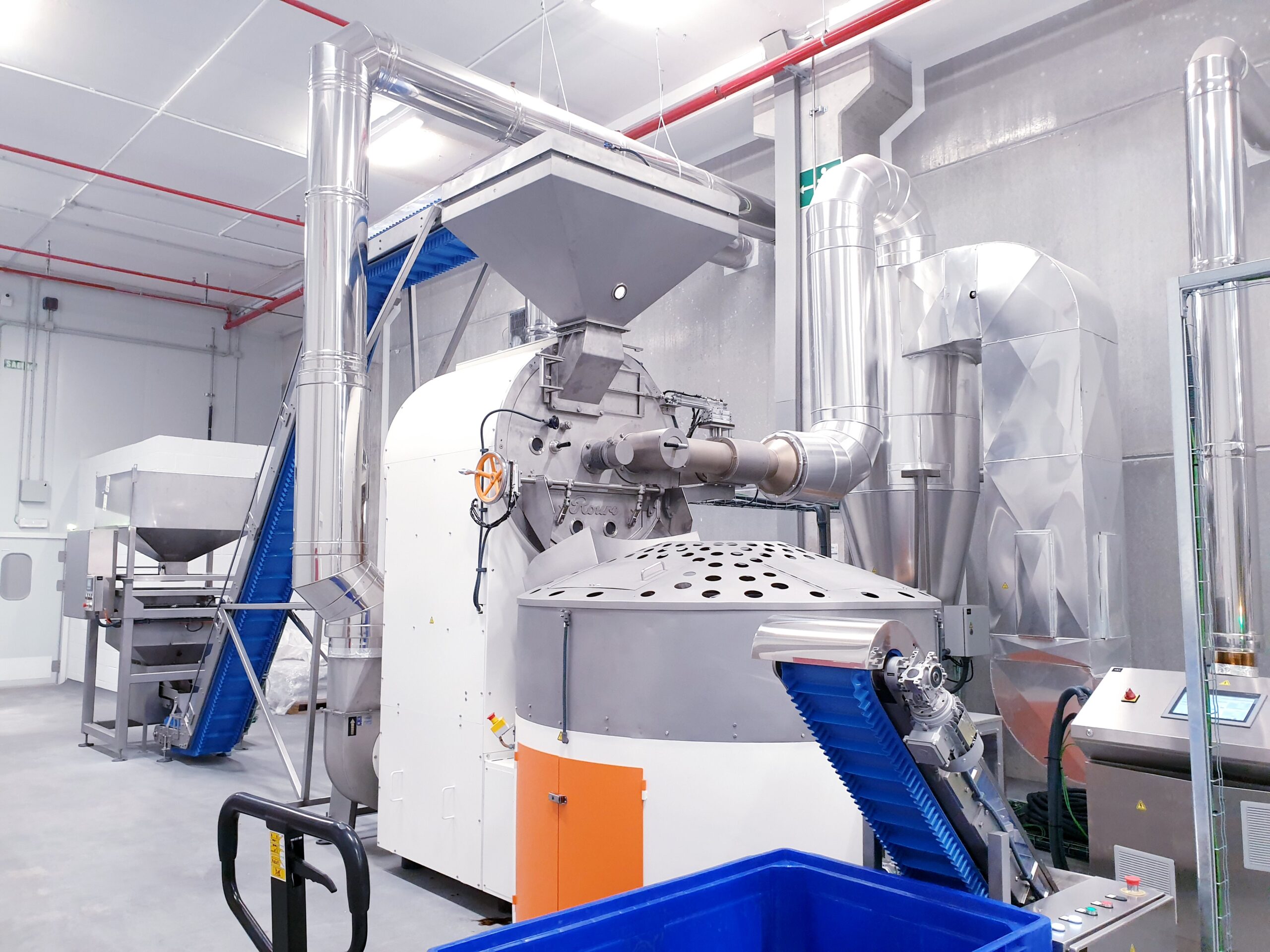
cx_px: 635
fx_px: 954
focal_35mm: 26
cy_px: 476
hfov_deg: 67.3
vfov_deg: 53.1
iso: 250
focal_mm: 4.3
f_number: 2.4
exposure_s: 1/50
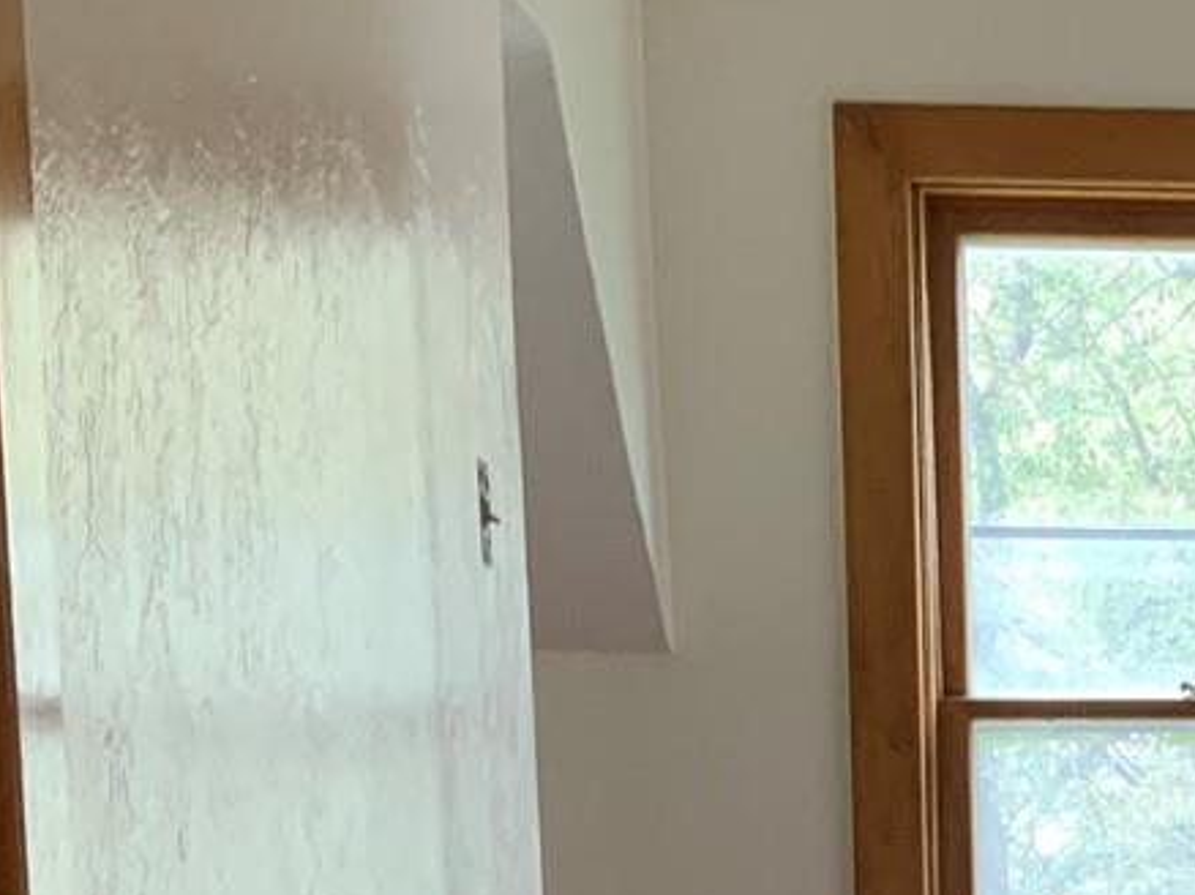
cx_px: 1435
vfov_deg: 13.4
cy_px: 1217
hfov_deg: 17.7
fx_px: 3657
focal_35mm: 106
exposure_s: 1/60
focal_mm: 3
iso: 64
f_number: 1.8
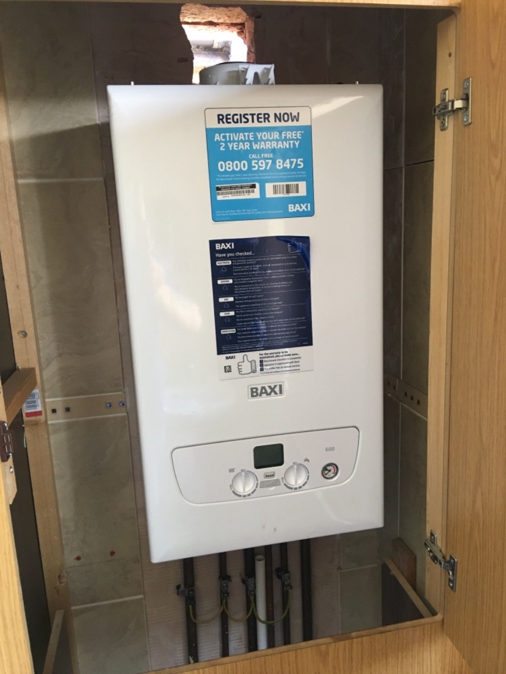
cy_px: 337
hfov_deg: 48.2
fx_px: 565
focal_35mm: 29
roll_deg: +2.0
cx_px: 253
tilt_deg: -11.1
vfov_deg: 61.7
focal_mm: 4.15
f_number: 2.2
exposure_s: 1/17
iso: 80
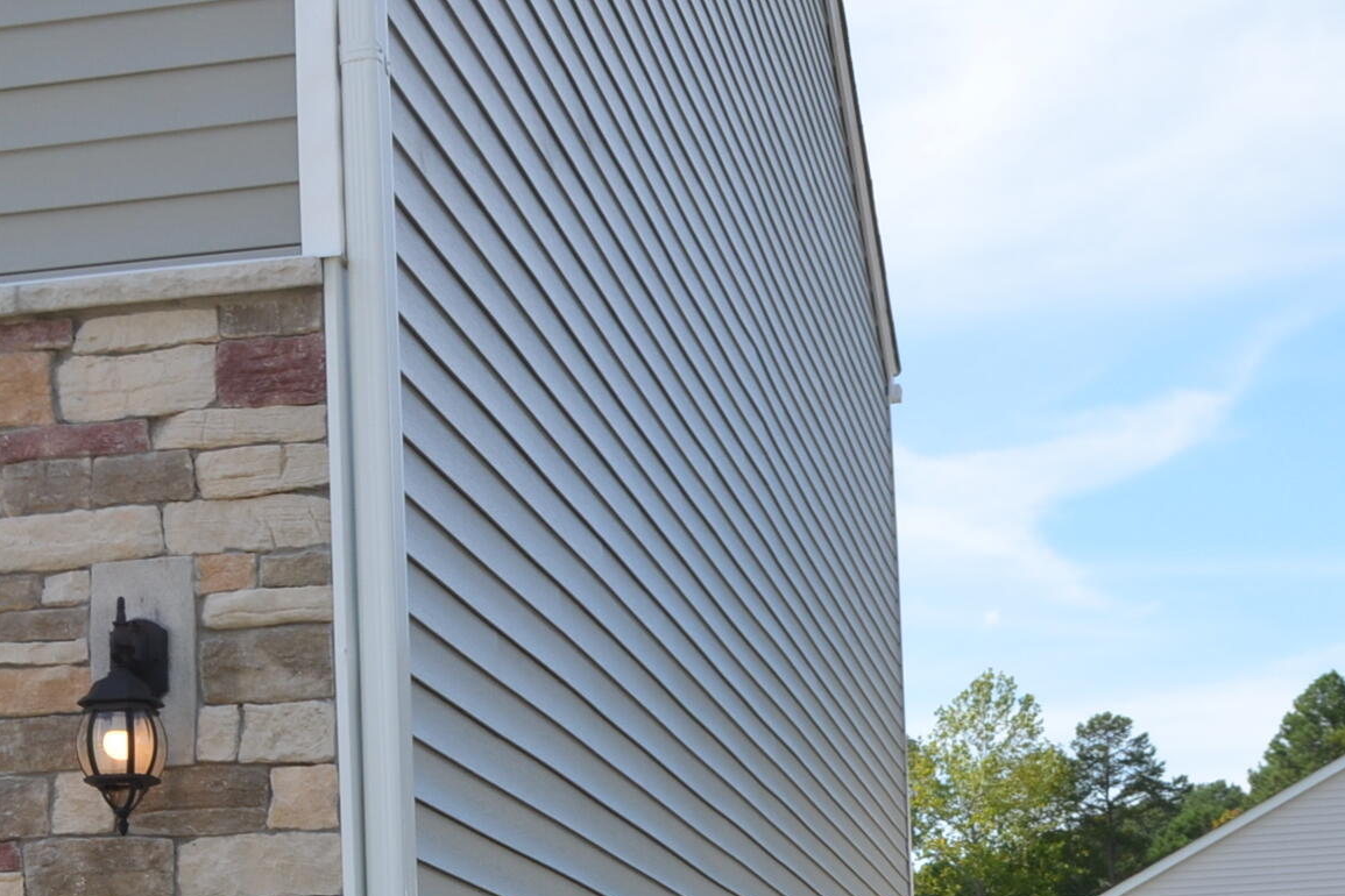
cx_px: 480
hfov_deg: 24.4
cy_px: 922
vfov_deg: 16.1
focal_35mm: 83
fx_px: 3101
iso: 400
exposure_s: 1/400
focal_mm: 26
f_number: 10
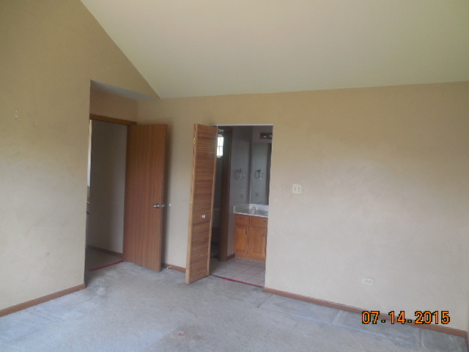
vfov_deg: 54.9
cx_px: 234
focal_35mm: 25
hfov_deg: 69.4
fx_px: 339
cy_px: 176
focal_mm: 4.5
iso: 125
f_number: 3.3
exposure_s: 1/30
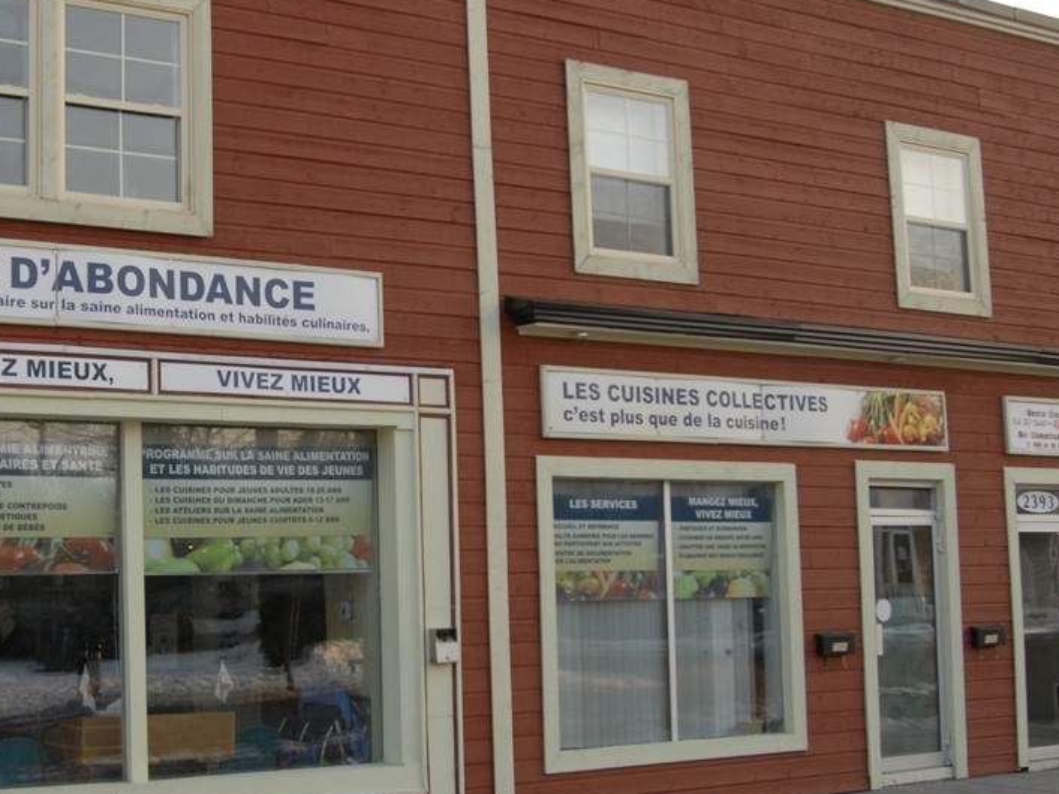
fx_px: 1743
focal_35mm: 57
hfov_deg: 33.2
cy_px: 416
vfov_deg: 25.6
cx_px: 273
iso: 400
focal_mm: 24
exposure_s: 1/250
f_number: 6.3
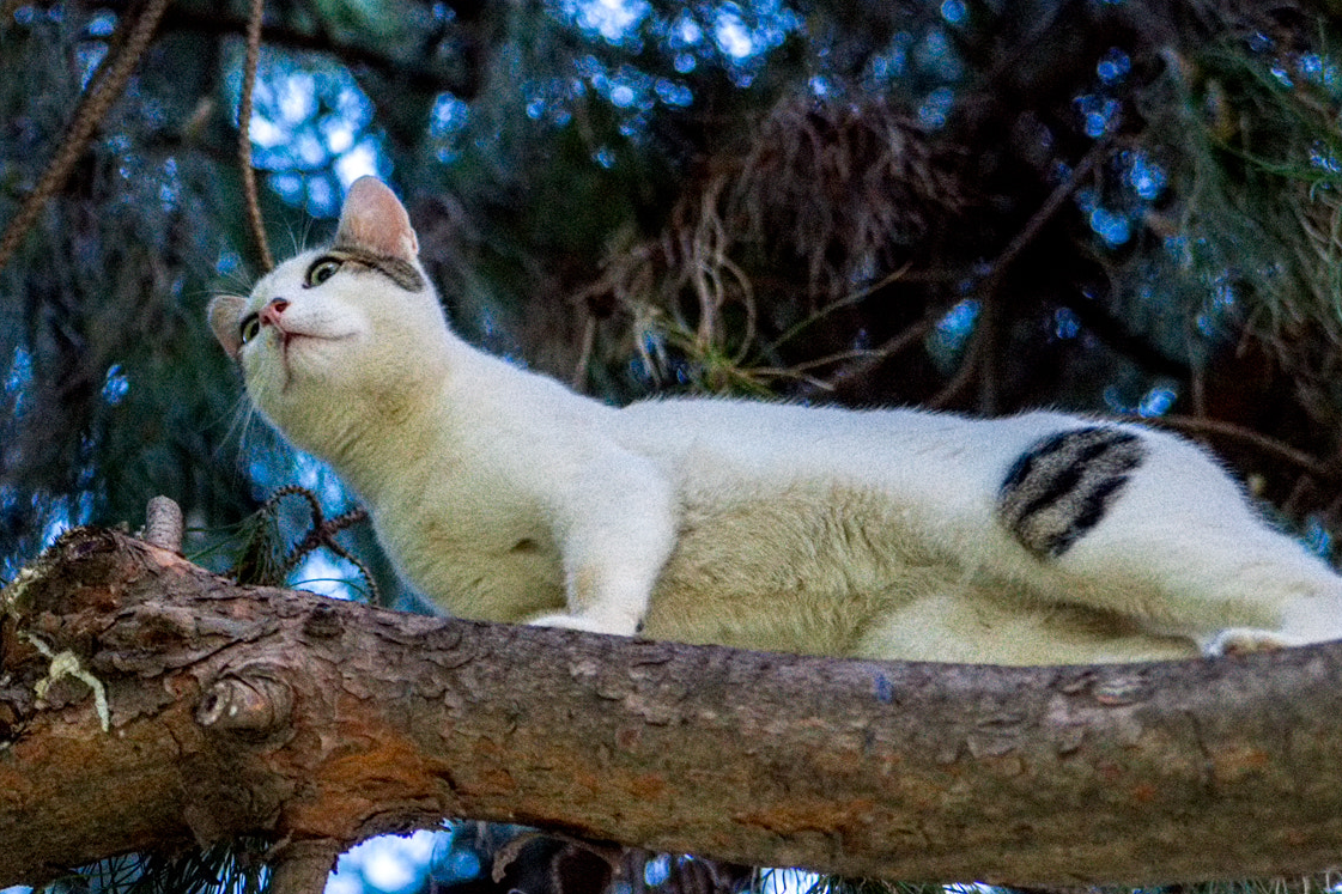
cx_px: 332
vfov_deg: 12.8
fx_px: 3988
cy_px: 358
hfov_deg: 19.0
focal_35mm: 107
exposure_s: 1/30
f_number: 2.8
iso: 800
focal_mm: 60
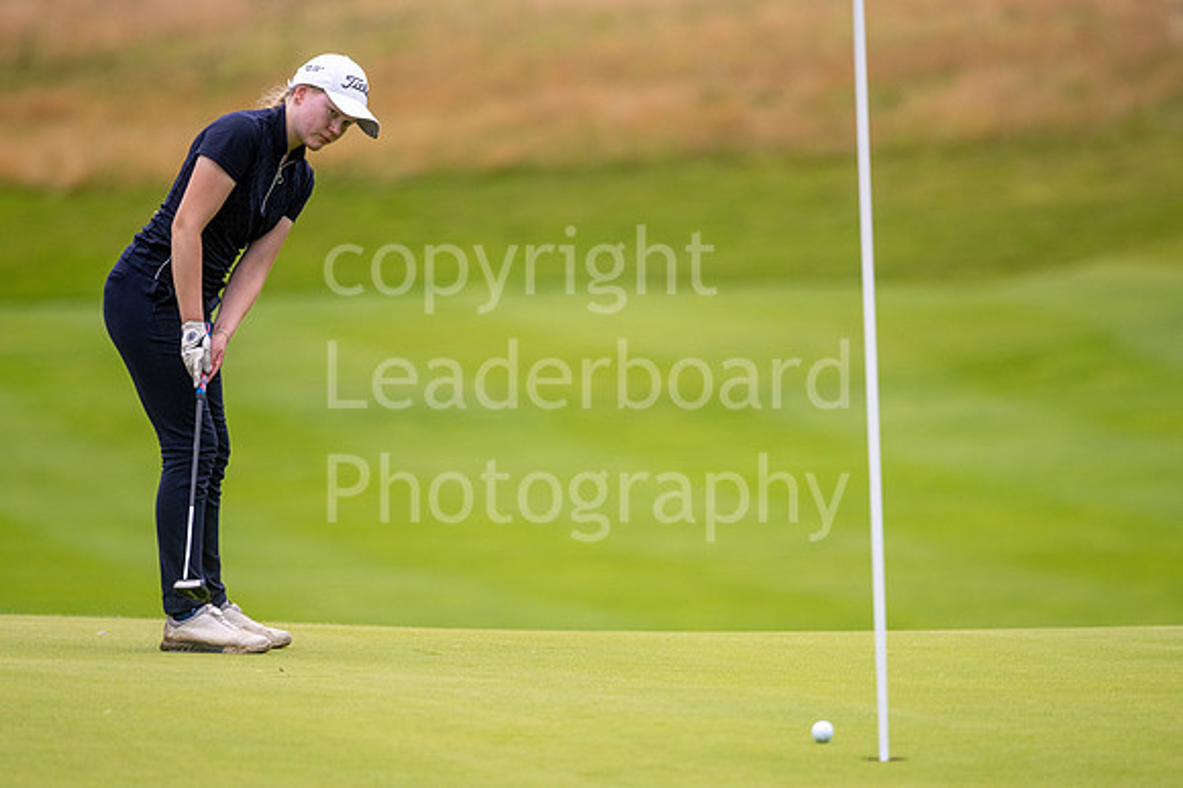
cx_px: 592
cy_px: 394
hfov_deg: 4.6
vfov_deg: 3.1
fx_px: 14779
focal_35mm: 450
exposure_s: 1/2000
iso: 200
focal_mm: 300
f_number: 4
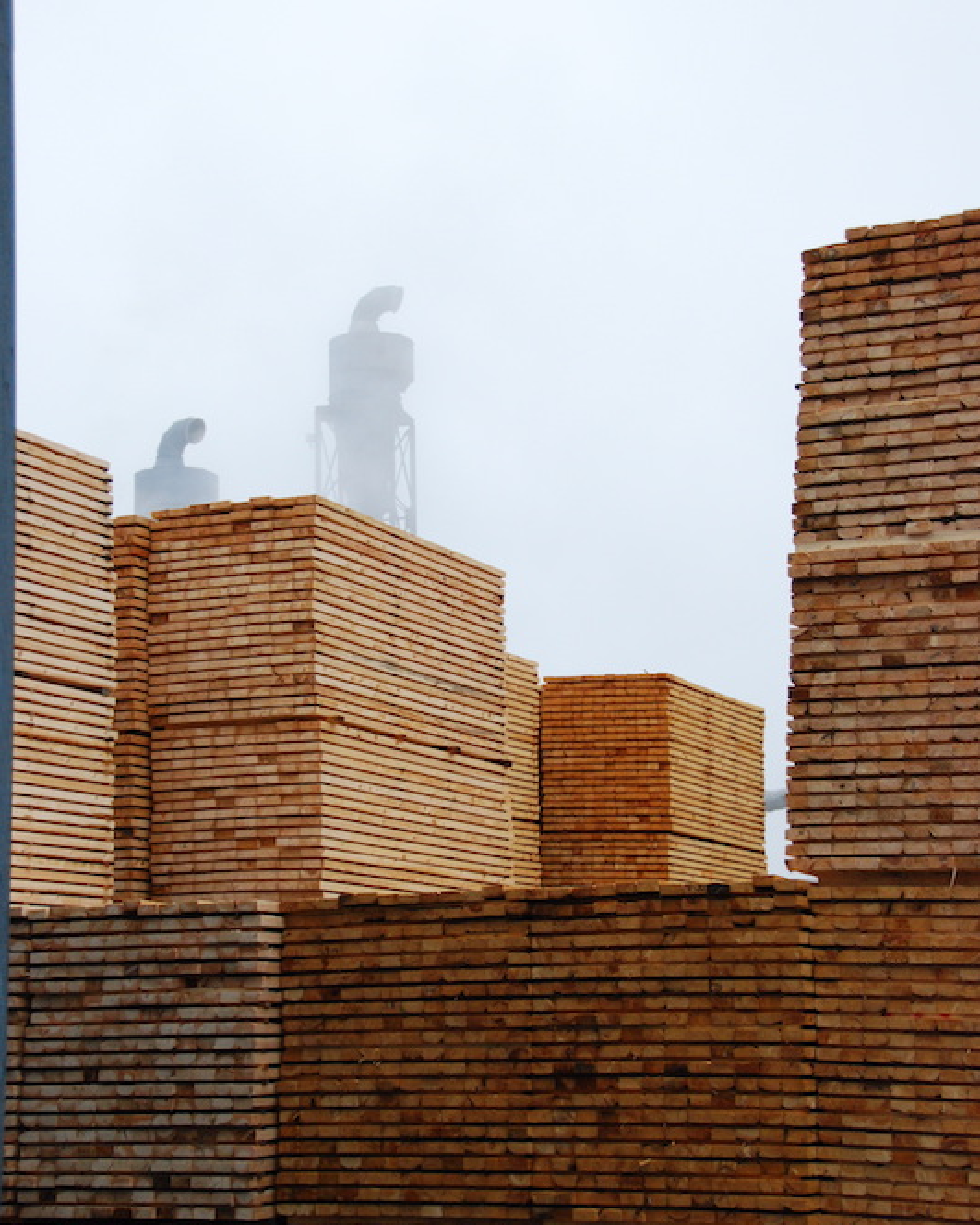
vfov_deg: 27.9
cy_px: 647
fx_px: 2464
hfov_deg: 22.5
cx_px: 491
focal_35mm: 68
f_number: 4.5
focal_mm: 40
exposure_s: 1/1250
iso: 800
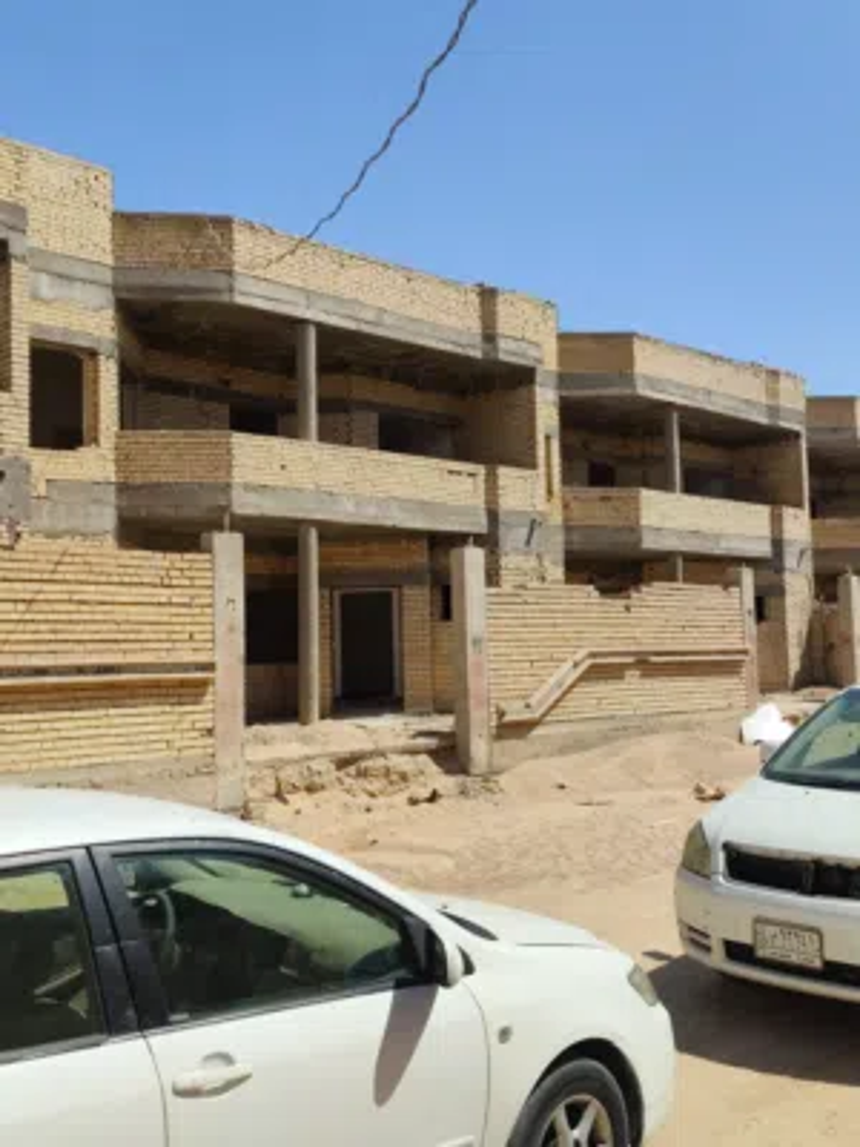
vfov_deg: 55.4
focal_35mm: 33
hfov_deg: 42.9
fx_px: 1093
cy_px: 574
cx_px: 430
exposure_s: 1/2492
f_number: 1.79
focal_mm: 4.71
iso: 50
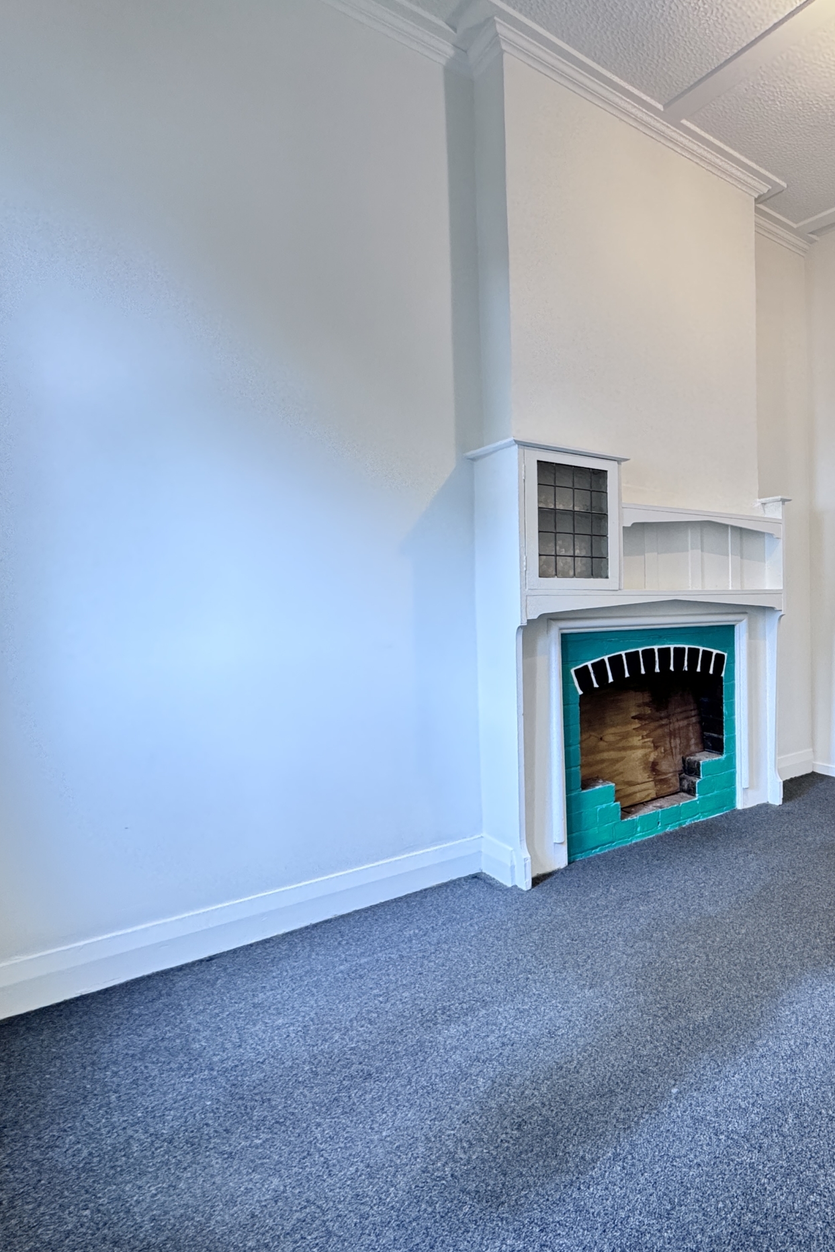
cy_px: 612
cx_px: 811
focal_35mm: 20
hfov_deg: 51.4
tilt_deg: -1.5
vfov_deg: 84.0
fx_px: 696
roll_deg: +1.1
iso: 250
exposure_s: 1/50
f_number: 2.2
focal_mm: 2.22
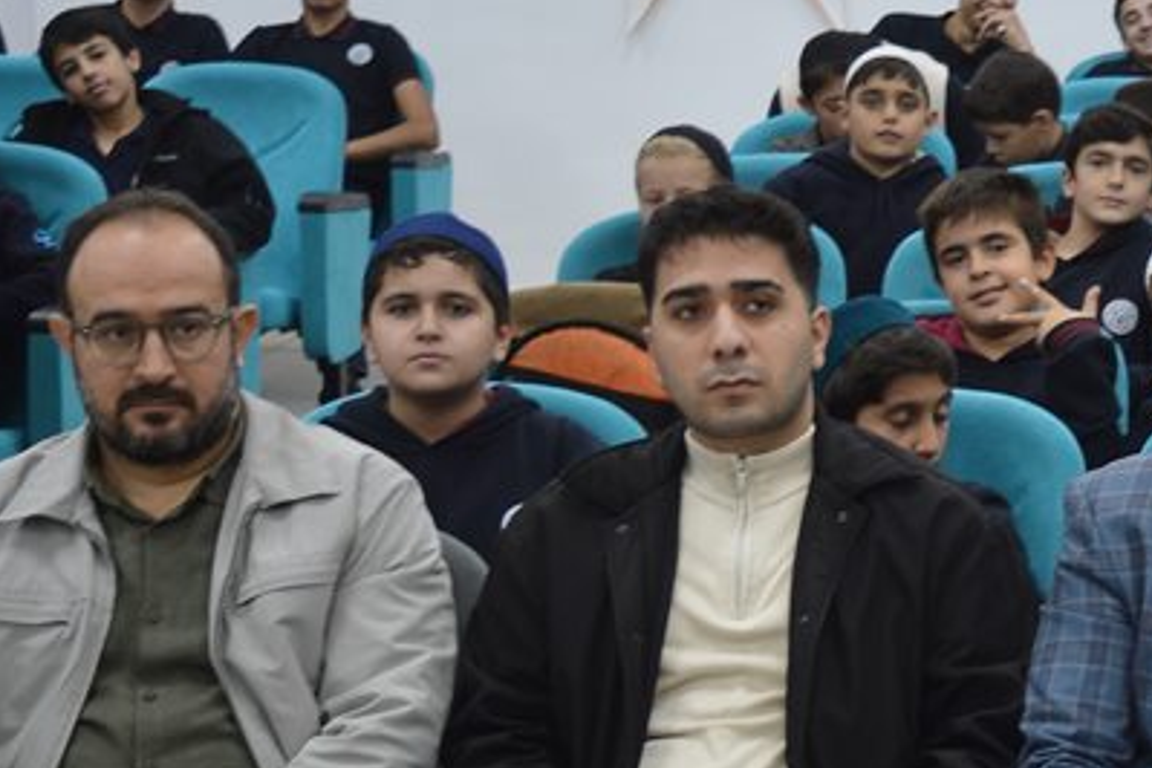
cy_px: 525
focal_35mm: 113
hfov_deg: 16.6
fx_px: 3616
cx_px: 1686
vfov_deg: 12.1
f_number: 3.8
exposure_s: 1/25
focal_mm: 22
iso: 100
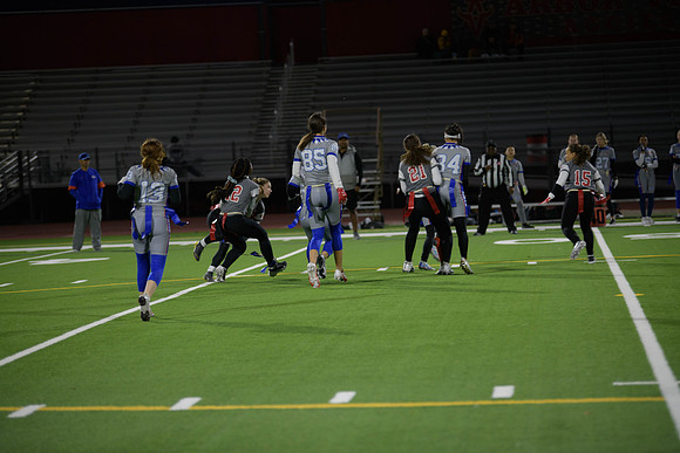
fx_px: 2645
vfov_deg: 9.8
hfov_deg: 14.7
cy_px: 226
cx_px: 340
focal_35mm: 140
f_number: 2.8
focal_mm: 140
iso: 640
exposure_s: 1/200
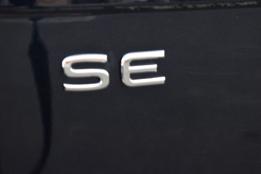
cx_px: 130
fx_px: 598
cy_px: 87
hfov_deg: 24.6
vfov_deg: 16.5
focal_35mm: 82
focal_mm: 55
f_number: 6.3
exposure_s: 1/15
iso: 400
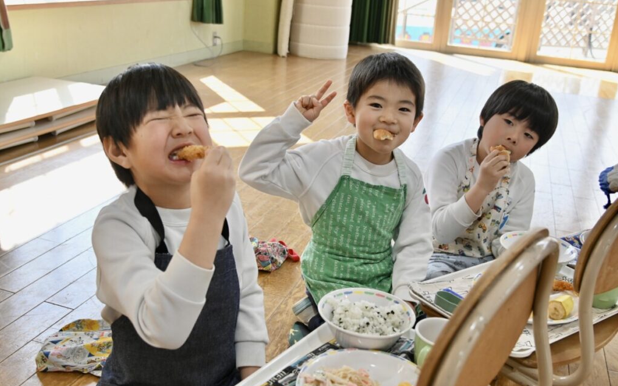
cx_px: 310
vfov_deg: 34.4
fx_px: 623
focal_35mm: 37
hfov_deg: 52.7
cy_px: 197
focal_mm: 24
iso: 320
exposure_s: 1/250
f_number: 4
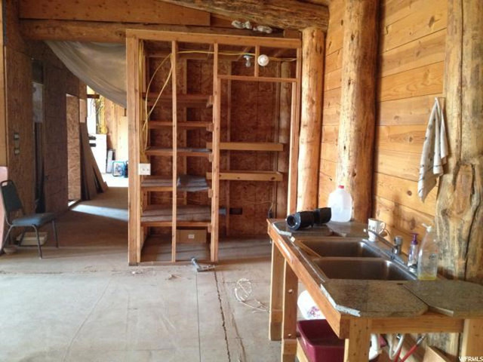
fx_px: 488
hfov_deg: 52.6
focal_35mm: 35
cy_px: 181
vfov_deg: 40.7
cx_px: 242
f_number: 2.4
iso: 250
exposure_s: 1/20
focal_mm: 4.28
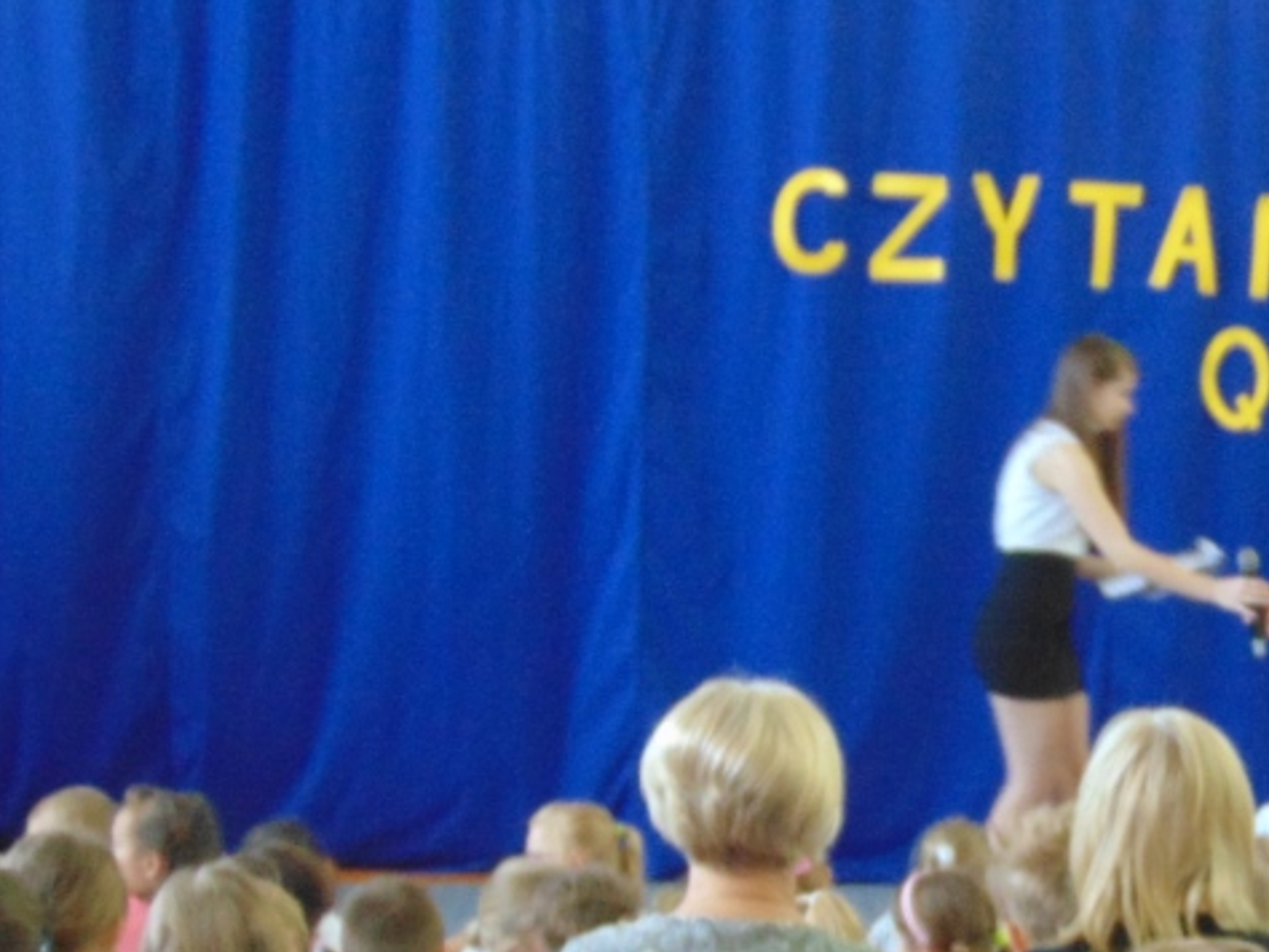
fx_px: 3961
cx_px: 1240
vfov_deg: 13.6
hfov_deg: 17.8
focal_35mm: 108
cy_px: 834
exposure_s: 1/13
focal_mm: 9
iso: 400
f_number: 3.5
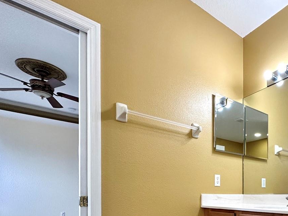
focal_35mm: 26
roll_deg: -0.1
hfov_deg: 61.3
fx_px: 216
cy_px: 195
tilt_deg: -0.8
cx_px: 234
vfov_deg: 47.6
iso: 200
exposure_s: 1/120
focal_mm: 2.22
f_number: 2.2
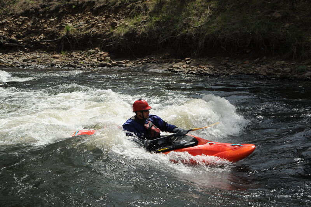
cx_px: 156
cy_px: 104
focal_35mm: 70
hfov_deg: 28.9
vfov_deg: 19.4
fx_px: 604
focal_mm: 70
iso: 200
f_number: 8
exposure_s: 1/800
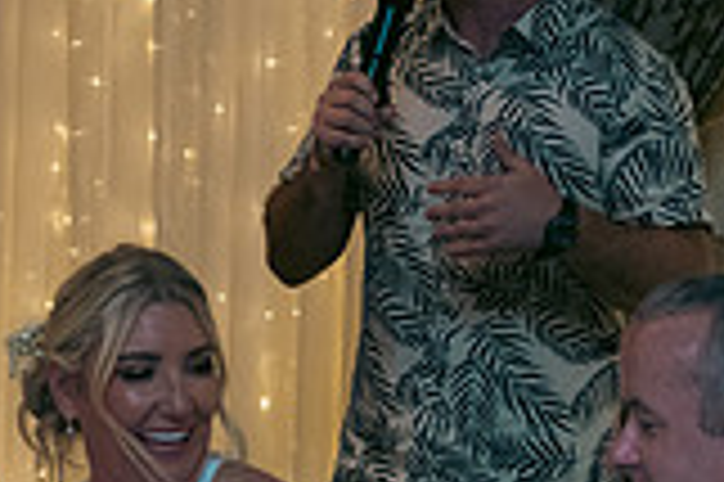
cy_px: 182
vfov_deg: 7.9
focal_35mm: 173
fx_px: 3476
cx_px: 450
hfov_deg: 11.9
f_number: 3.5
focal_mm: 48
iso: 800
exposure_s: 1/160
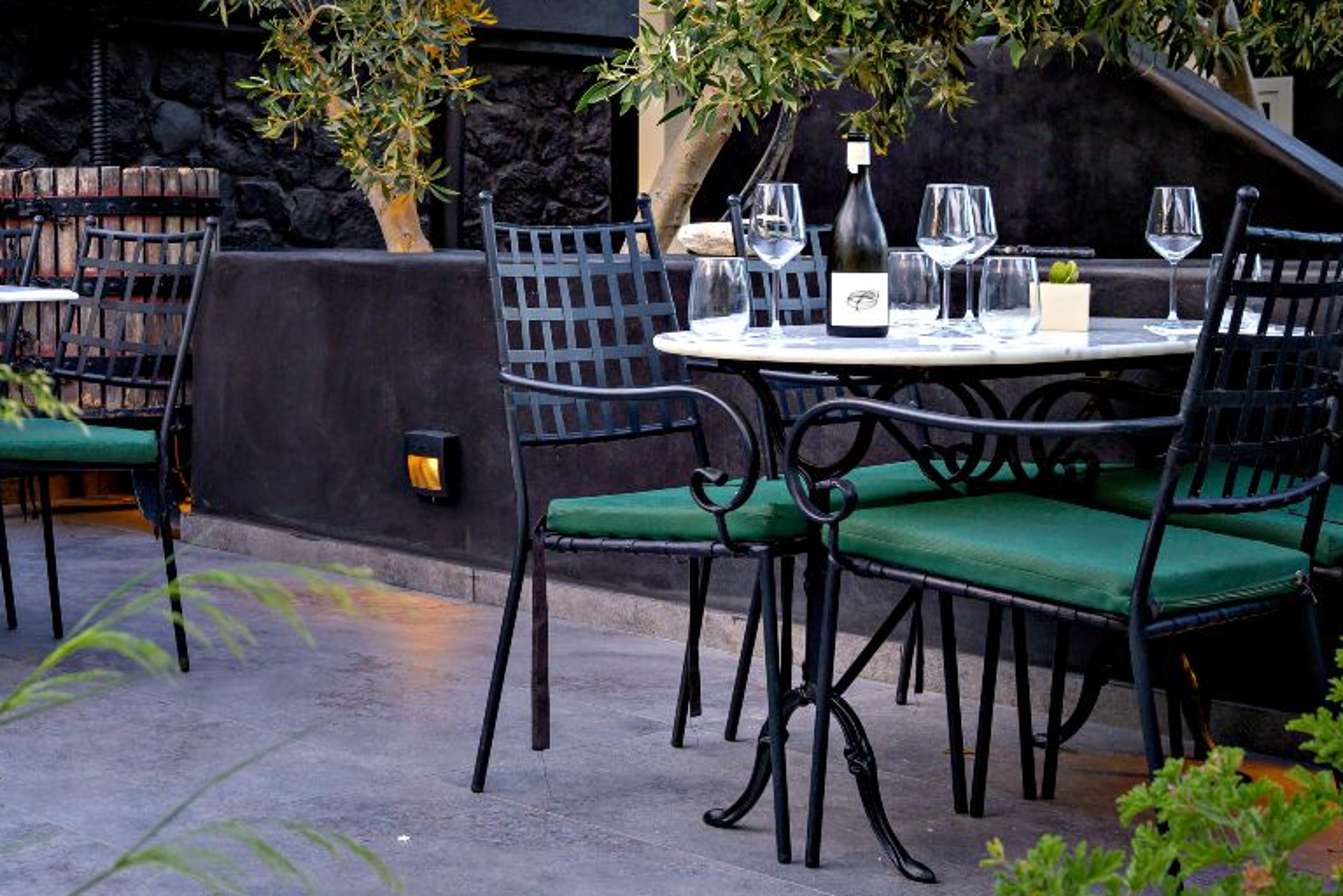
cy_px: 274
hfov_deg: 32.2
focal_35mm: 61
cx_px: 315
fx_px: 2276
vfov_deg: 22.2
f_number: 8
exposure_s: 1/20
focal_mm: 39
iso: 250
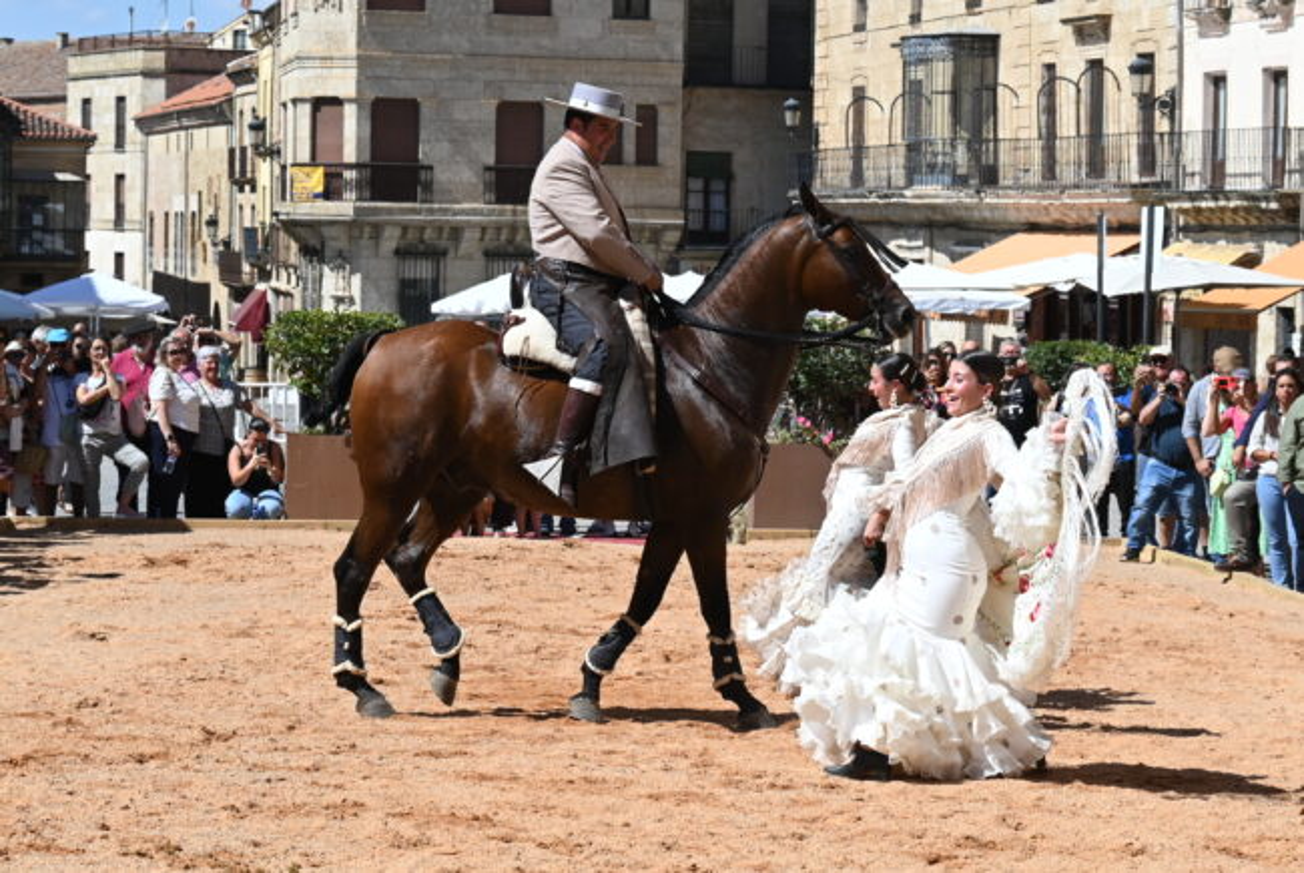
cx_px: 652
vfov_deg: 14.1
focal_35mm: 97
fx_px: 3517
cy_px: 436
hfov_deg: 21.0
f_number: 8
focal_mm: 65
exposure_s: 1/1250
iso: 400
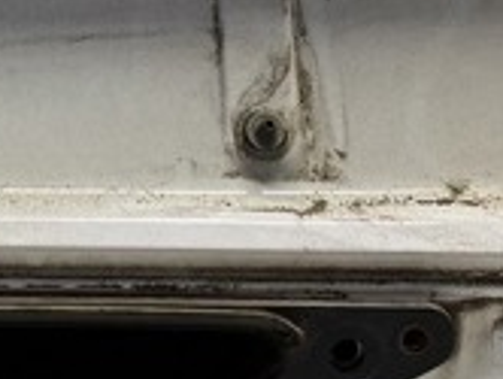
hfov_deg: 19.3
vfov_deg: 13.8
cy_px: -218
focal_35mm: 100
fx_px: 1455
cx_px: 52
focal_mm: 4.25
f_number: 1.8
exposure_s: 1/100
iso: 100
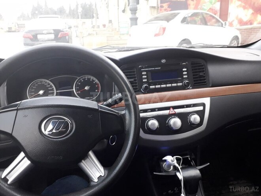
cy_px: 98
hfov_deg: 65.3
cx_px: 130
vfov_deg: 51.4
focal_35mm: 27
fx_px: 204
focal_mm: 3.6
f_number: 1.9
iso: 200
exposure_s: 1/33
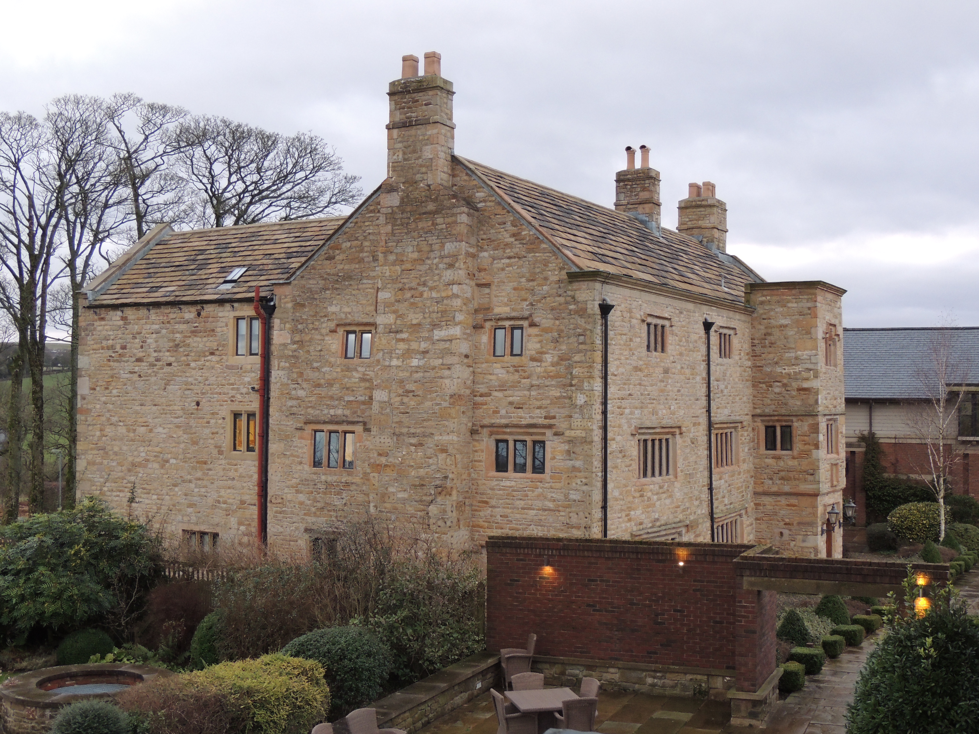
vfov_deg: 33.6
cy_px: 367
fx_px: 1216
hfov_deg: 43.9
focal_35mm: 43
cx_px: 490
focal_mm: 7.6
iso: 400
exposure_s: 1/25
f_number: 3.4
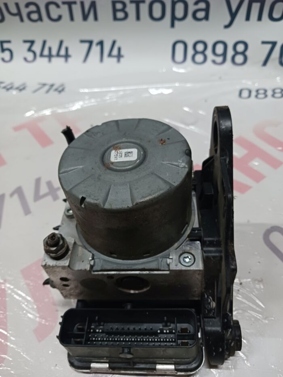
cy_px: 188
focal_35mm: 27
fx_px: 294
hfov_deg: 51.4
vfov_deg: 65.3
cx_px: 142
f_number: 1.8
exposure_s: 1/25
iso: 320
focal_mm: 4
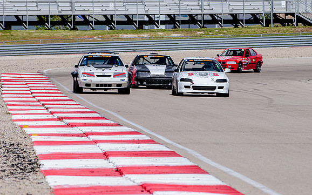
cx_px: 186
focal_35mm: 383
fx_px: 3256
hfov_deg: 5.5
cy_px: 92
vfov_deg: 3.4
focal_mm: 200
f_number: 6.3
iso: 100
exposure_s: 1/640
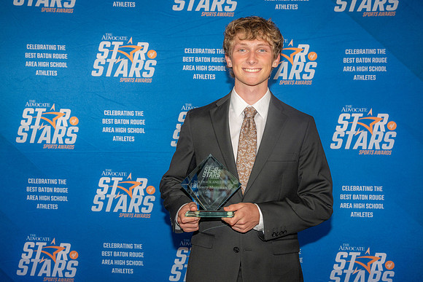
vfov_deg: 26.5
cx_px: 212
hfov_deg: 38.9
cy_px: 141
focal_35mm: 51
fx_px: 599
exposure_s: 1/100
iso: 320
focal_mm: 51
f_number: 6.3
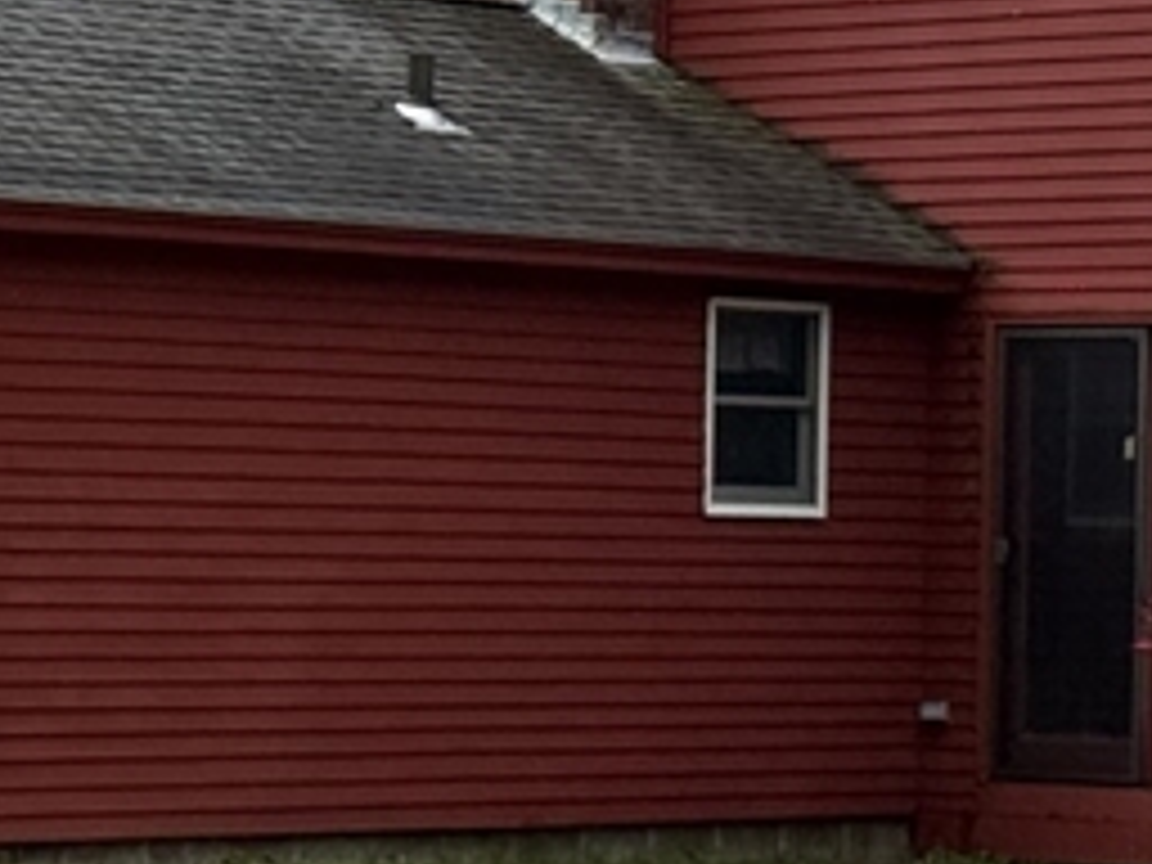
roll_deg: -0.9
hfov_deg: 10.3
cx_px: 1017
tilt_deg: +3.4
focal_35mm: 192
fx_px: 6390
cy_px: 153
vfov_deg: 7.7
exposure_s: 1/1883
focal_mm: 6.76
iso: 64
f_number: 1.78
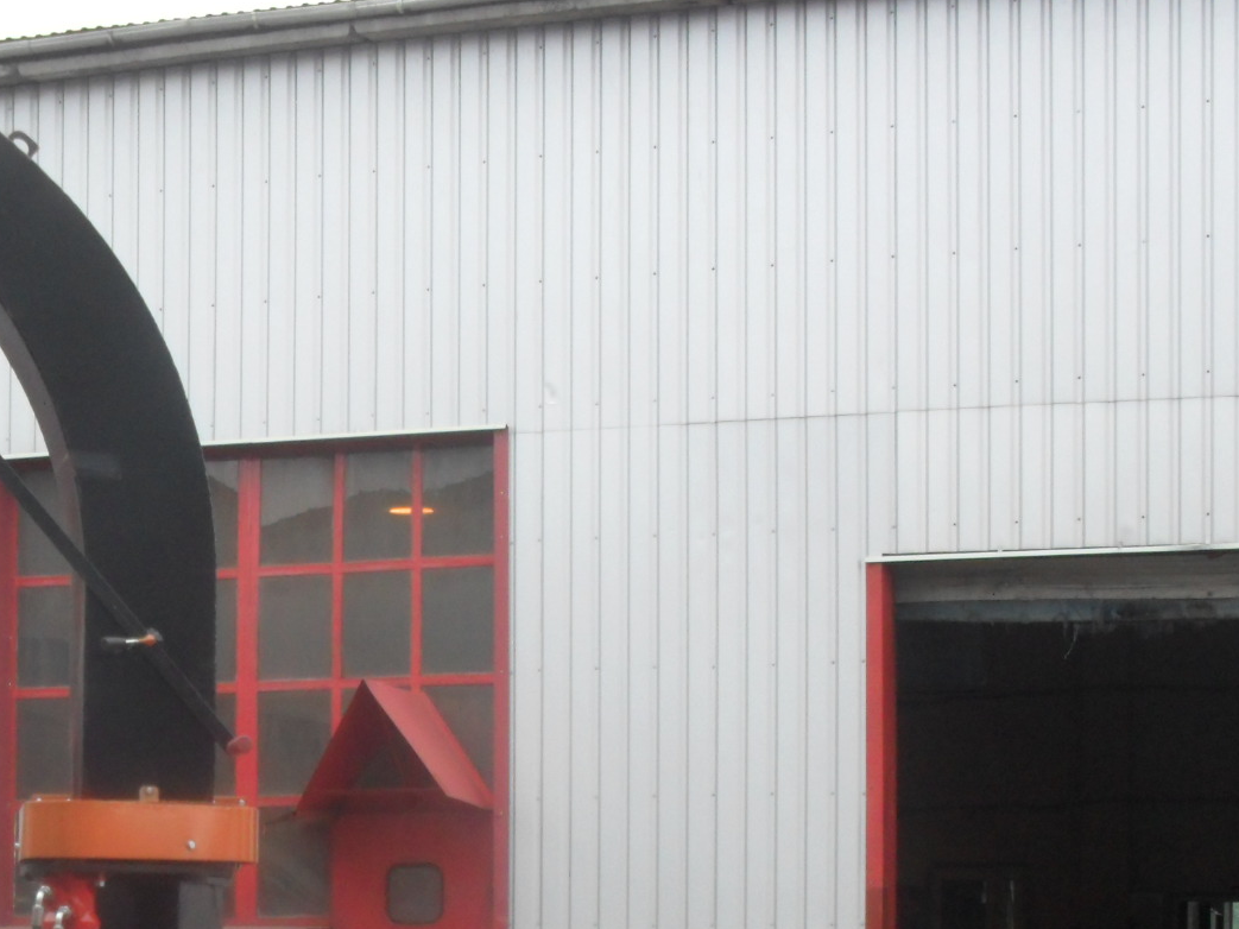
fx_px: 3114
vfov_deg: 16.4
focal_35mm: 87
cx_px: 272
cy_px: 1062
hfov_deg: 22.2
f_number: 3.2
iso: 100
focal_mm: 6.3
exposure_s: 1/250
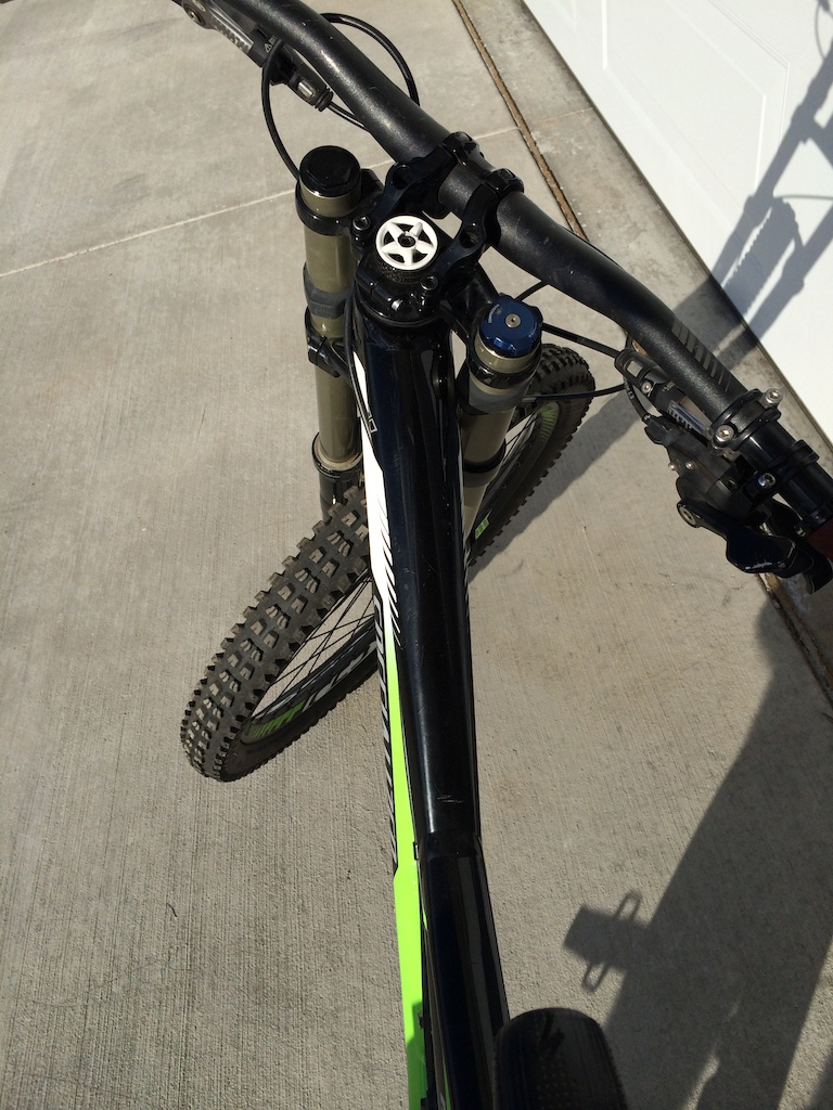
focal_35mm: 30
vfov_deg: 60.0
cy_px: 555
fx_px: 963
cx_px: 416
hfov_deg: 46.8
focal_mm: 4.12
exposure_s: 1/3165
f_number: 2.2
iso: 40
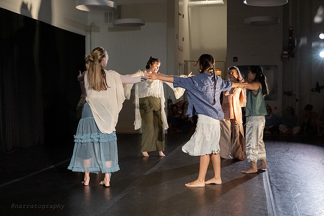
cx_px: 161
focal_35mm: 52
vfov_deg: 26.2
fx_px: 464
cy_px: 106
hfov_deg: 38.5
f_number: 4.5
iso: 6400
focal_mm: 42
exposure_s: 1/400
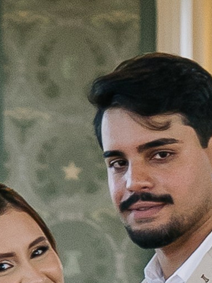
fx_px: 2850
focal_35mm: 349
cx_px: 185
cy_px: 461
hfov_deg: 4.3
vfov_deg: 5.6
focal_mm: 30
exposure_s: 1/200
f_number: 2.8
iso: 500
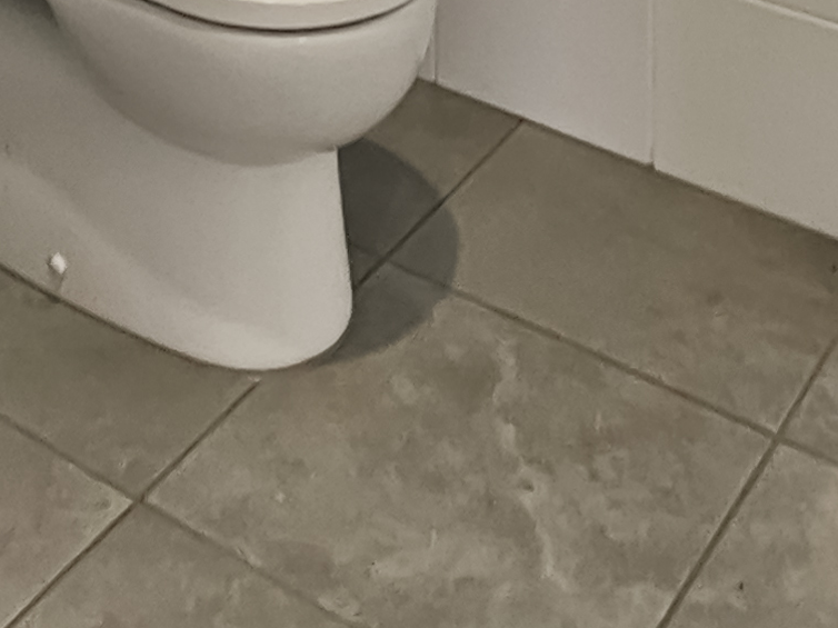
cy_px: -741
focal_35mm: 69
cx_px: 149
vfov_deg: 15.4
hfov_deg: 27.5
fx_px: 1670
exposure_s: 1/50
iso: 80
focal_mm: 2.2
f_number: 2.2
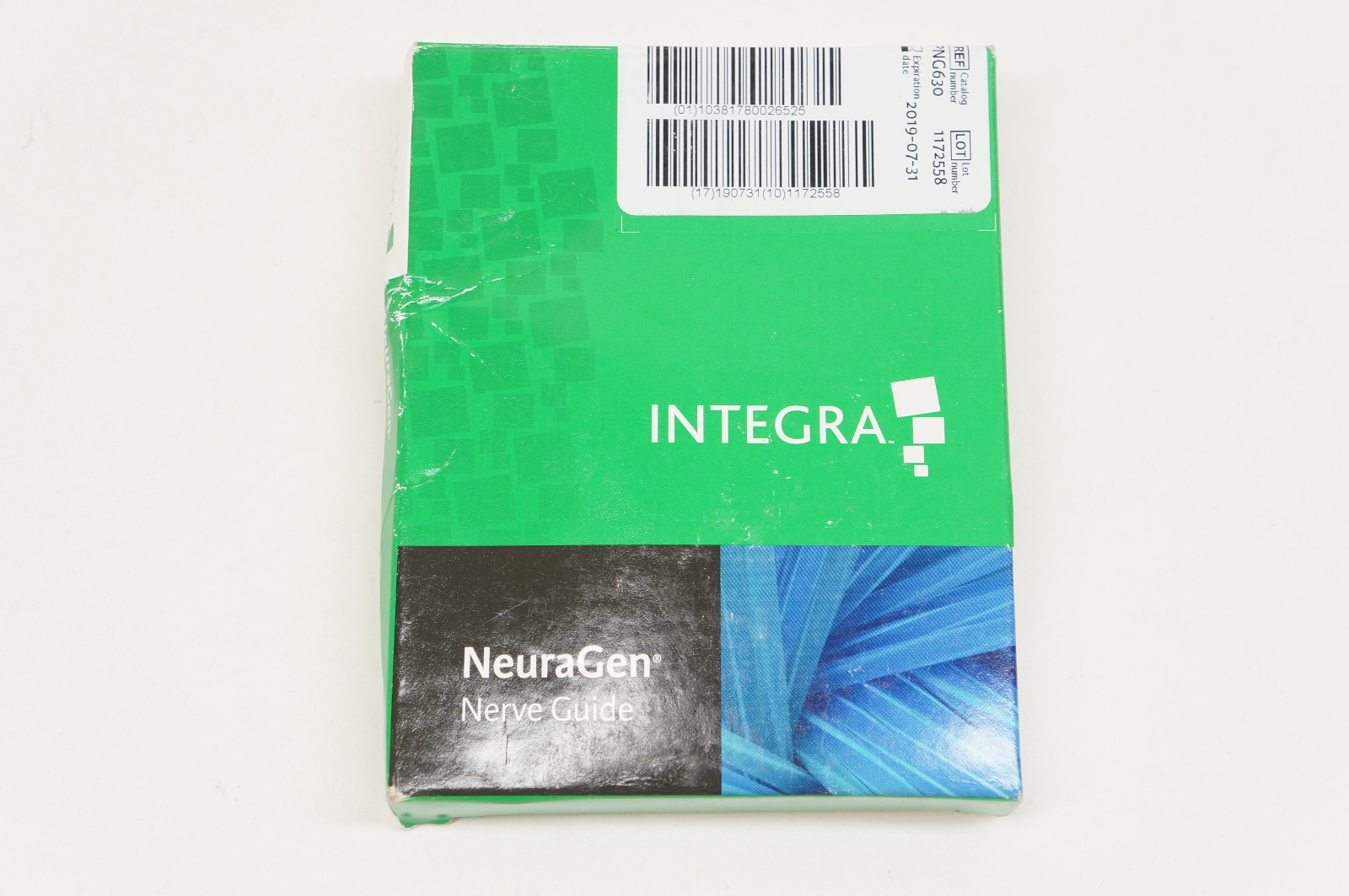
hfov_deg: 34.2
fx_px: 2190
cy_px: 448
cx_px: 674
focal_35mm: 58
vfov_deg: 23.1
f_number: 6.3
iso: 400
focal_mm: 39
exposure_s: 1/60
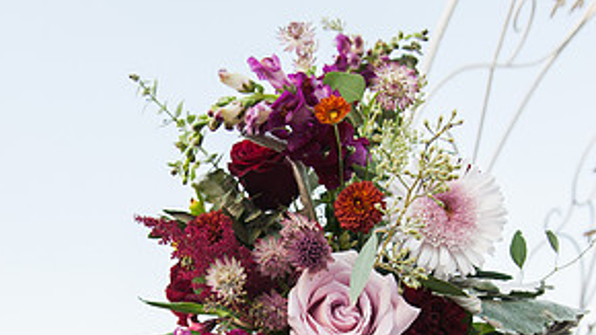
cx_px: 295
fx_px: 616
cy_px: 323
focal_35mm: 39
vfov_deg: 28.8
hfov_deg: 51.6
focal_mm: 24
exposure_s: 1/2000
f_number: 4.5
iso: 1000
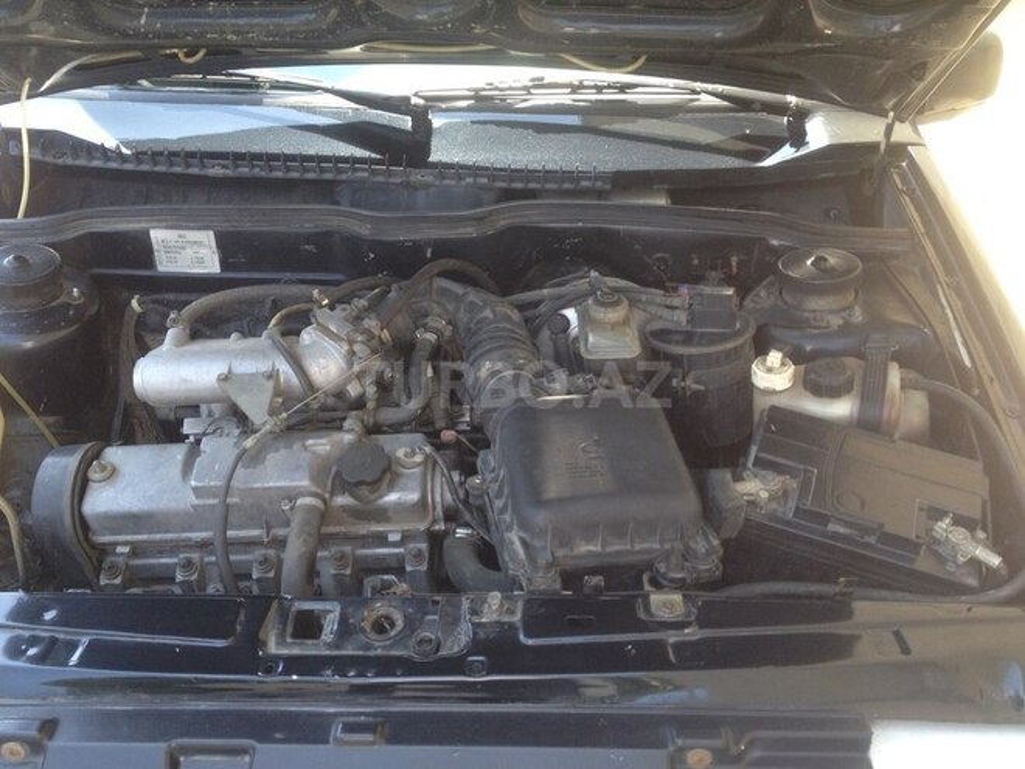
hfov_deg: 52.6
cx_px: 512
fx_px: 1036
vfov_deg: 40.7
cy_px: 384
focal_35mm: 35
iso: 80
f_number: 2.4
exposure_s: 1/120
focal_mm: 4.28
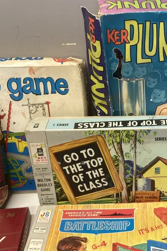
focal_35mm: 48
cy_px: 153
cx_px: 132
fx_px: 334
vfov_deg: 40.9
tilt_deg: -32.2
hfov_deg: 27.5
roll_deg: +0.5
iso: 64
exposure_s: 1/50
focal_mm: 3.99
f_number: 1.8
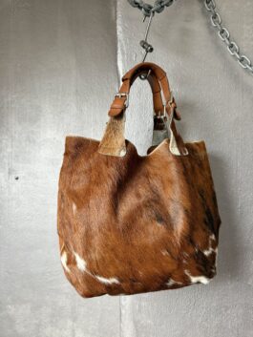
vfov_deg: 71.6
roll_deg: -1.9
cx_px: 126
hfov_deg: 56.8
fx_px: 234
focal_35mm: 24
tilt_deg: +0.5
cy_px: 168
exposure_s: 1/60
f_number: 1.78
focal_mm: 6.76
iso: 250
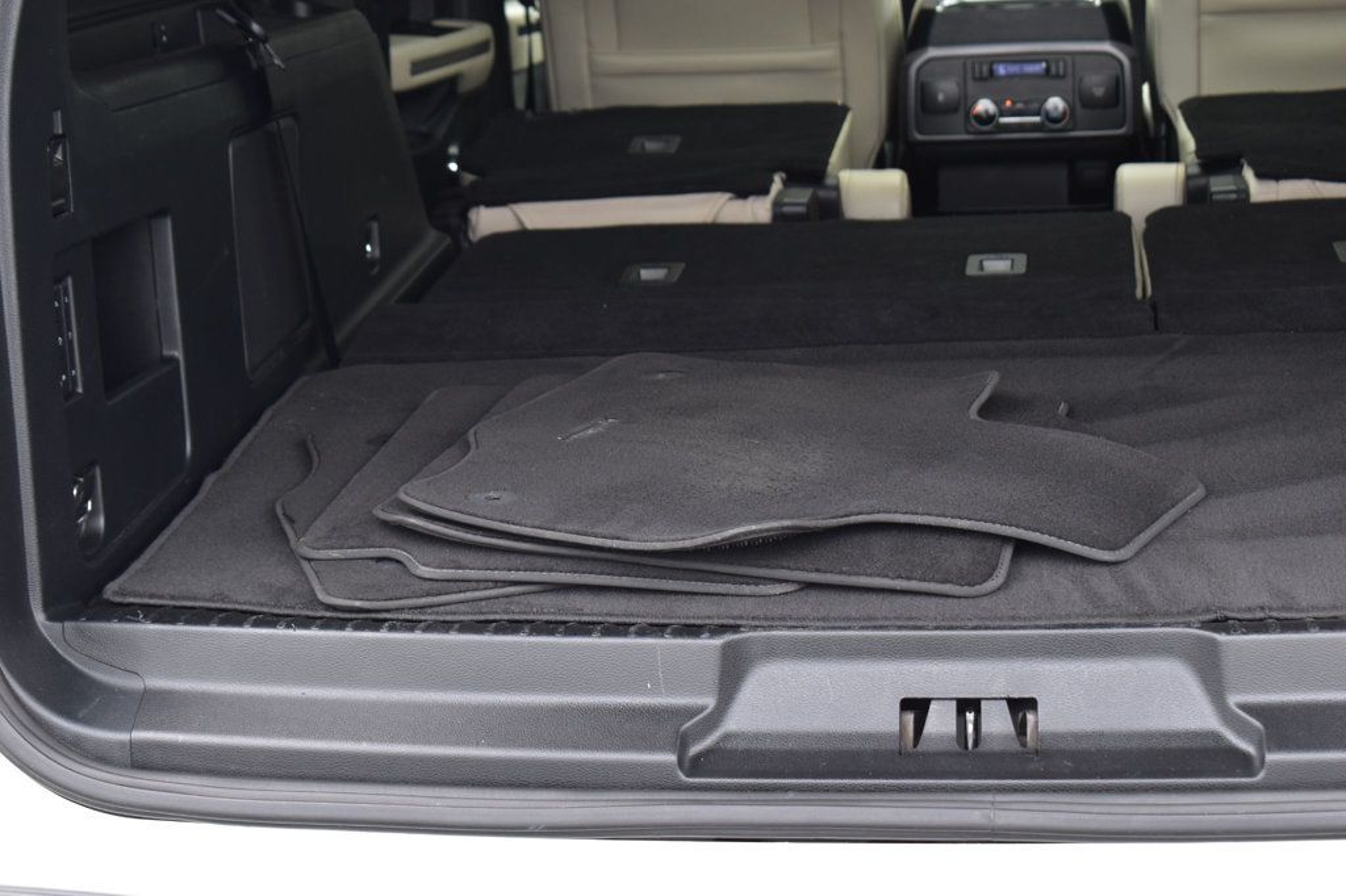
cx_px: 673
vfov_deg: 16.5
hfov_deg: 24.6
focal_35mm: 82
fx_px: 3083
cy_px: 448
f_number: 8
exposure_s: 1/50
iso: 400
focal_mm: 55
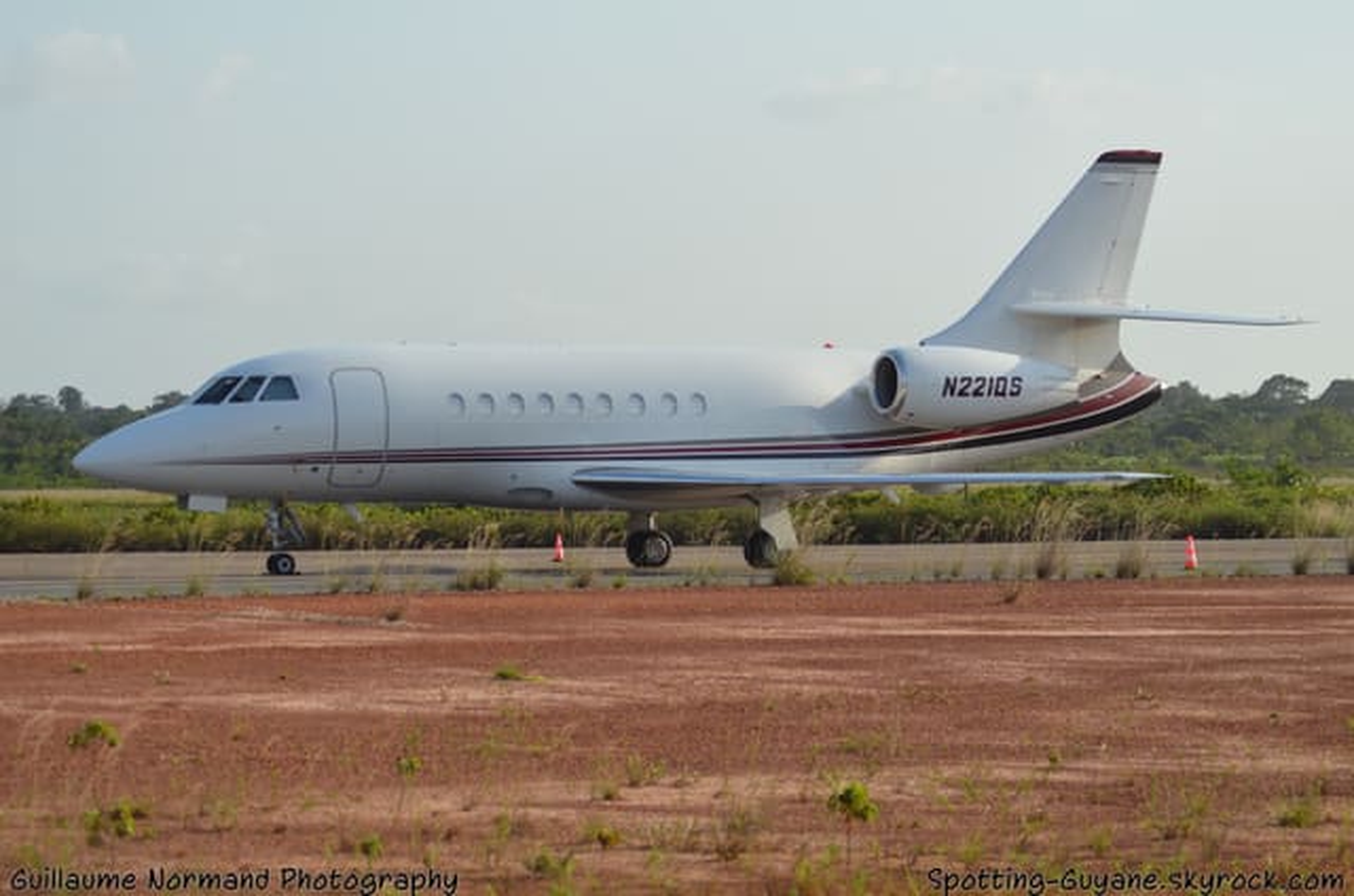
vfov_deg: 11.1
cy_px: 448
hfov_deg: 16.7
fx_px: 4617
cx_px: 677
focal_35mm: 123
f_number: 6.3
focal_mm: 82
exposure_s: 1/1600
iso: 400
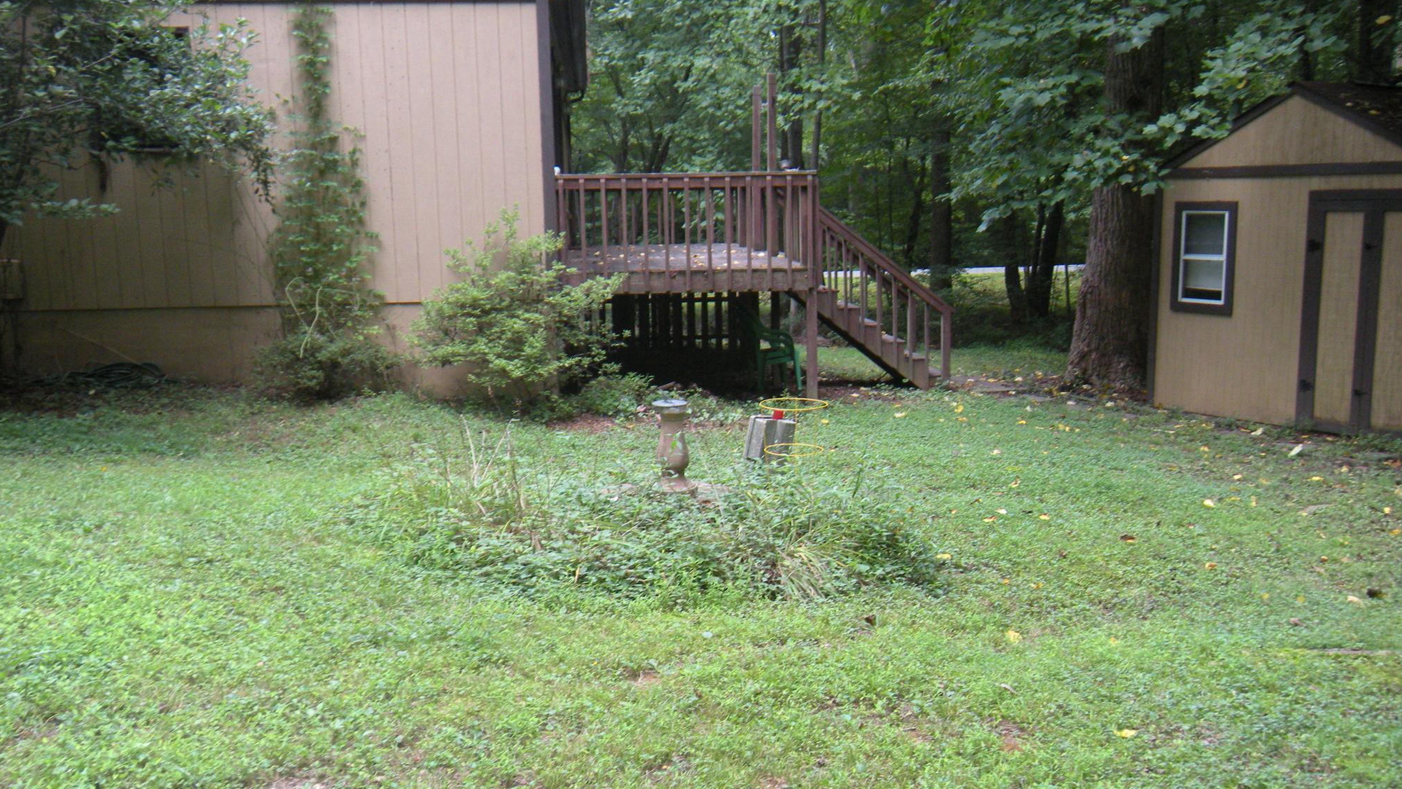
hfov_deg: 51.6
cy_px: 420
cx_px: 714
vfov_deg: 30.4
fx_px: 1450
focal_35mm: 39
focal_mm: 5.9
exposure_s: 1/48.3
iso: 122
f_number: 3.8
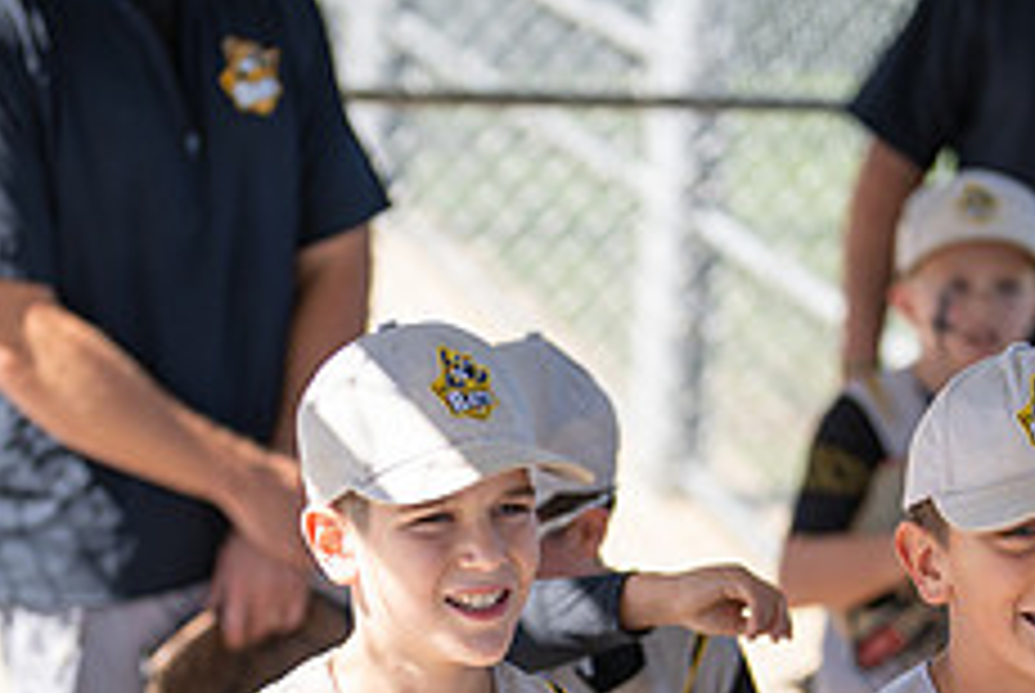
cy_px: 709
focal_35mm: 126
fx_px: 3627
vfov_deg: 10.8
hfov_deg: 16.2
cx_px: 508
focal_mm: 50
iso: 100
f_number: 1.2
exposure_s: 1/4000
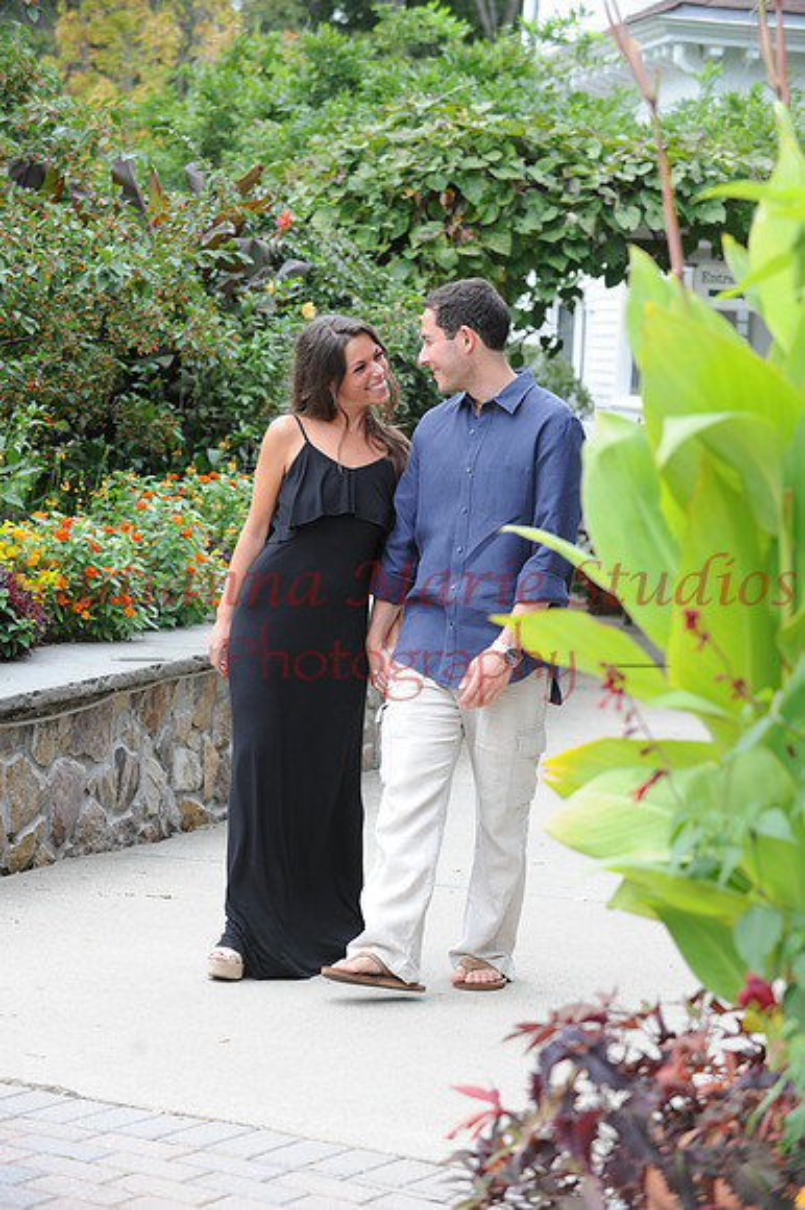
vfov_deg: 20.8
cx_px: 402
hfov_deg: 13.9
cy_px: 605
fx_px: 3291
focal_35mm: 98
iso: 500
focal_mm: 98
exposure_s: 1/160
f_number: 6.3
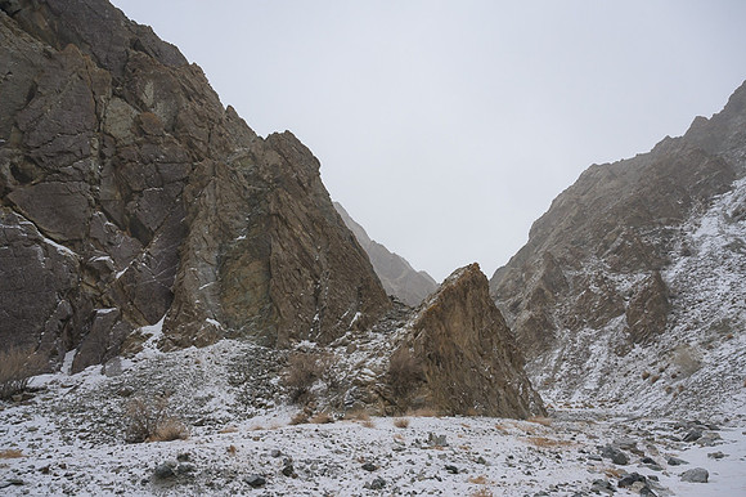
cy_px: 248
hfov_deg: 71.5
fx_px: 518
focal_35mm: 25
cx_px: 373
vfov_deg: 51.2
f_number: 7.1
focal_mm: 25
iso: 640
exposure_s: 1/160
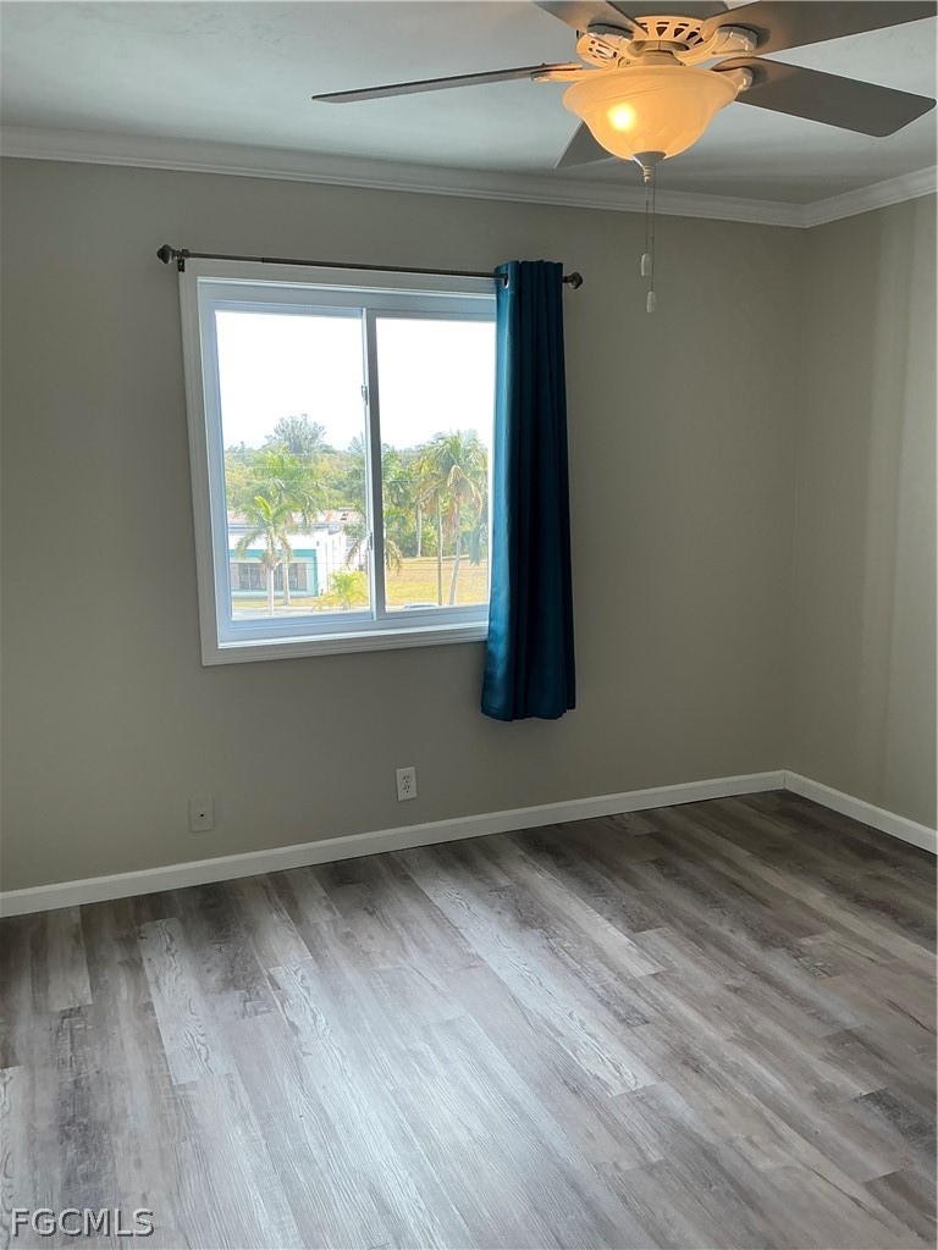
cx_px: 469
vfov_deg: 63.4
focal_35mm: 28
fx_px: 1012
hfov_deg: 49.7
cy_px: 625
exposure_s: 1/135
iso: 25
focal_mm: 3
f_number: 1.8
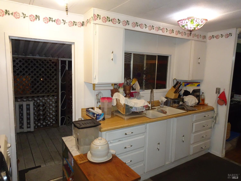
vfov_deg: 56.8
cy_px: 90
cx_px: 120
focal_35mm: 24
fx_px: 167
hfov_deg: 71.6
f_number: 3.5
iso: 640
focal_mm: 4.1
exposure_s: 1/30
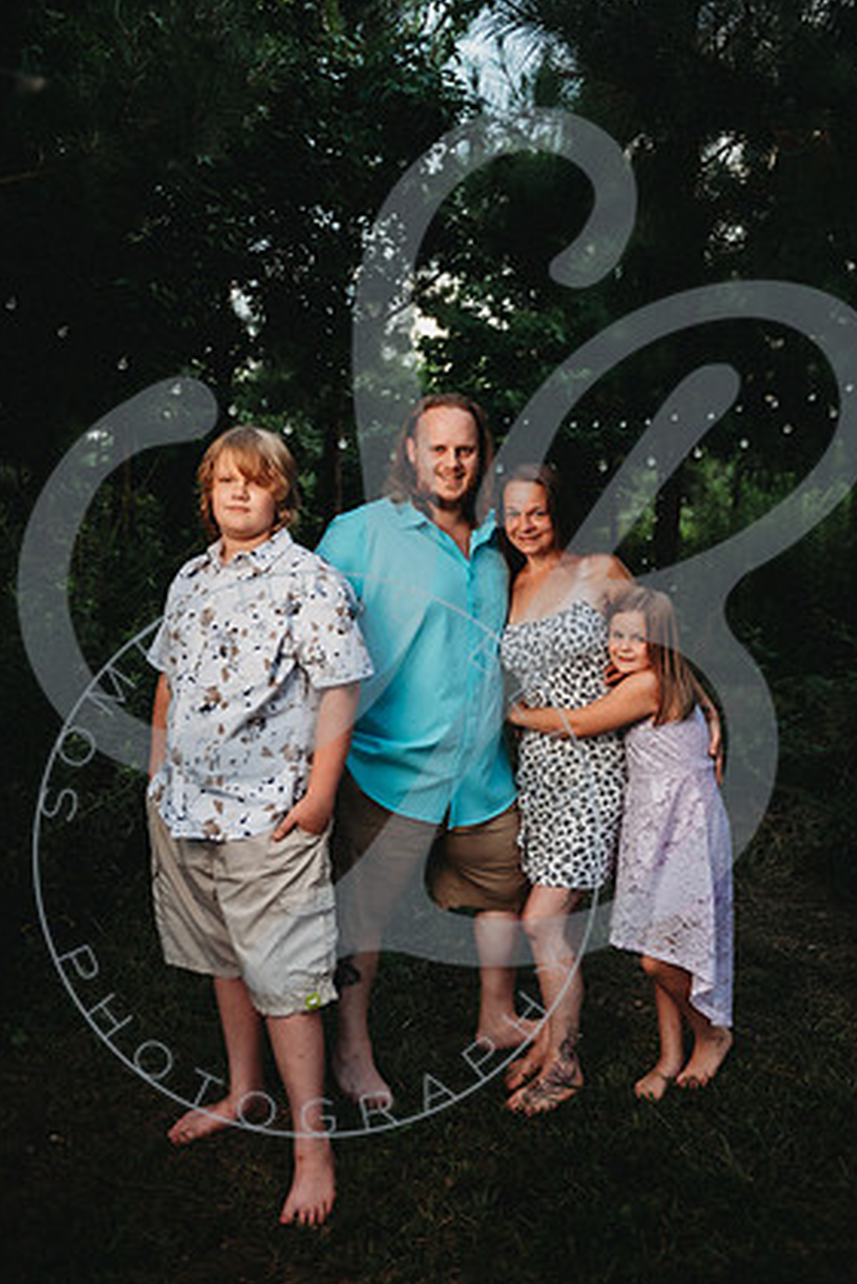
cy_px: 622
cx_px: 454
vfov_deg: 60.3
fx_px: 1106
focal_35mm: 31
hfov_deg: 42.3
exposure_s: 1/320
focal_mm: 29
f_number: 2.8
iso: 100
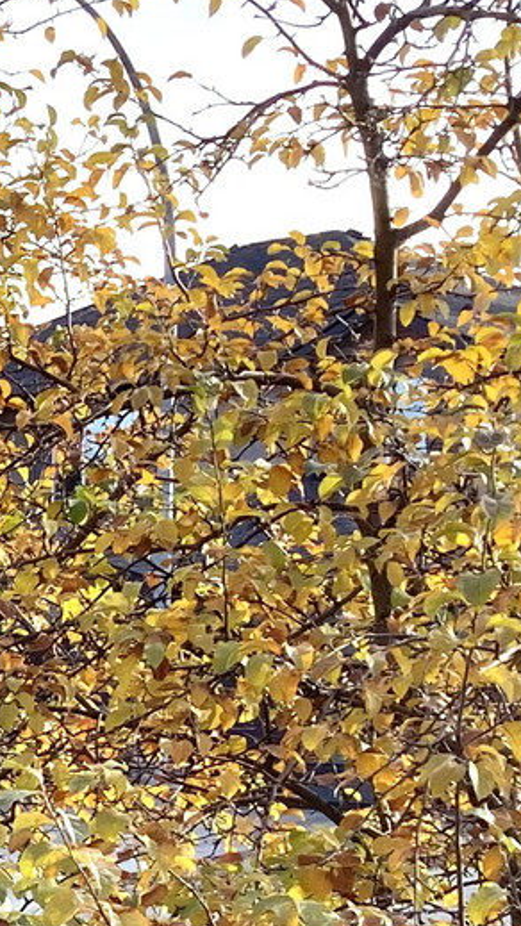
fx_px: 2456
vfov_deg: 20.9
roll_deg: +1.1
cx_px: -701
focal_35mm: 100
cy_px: 846
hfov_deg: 10.5
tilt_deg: -6.6
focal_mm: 3.3
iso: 25
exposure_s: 1/209
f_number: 2.4
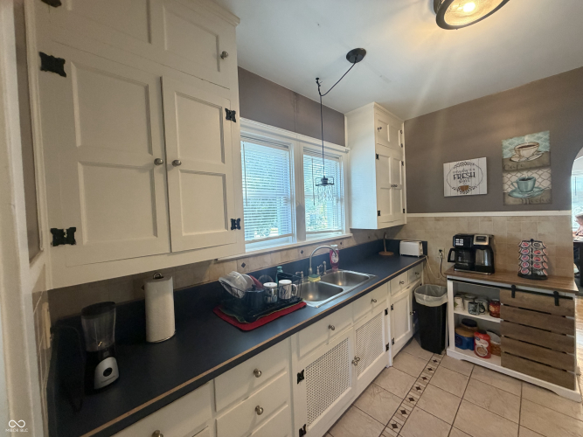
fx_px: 236
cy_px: 218
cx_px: 292
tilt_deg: -0.8
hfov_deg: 102.1
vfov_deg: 85.7
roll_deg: +2.8
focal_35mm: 14
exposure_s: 1/60
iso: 320
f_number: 2.2
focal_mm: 2.22
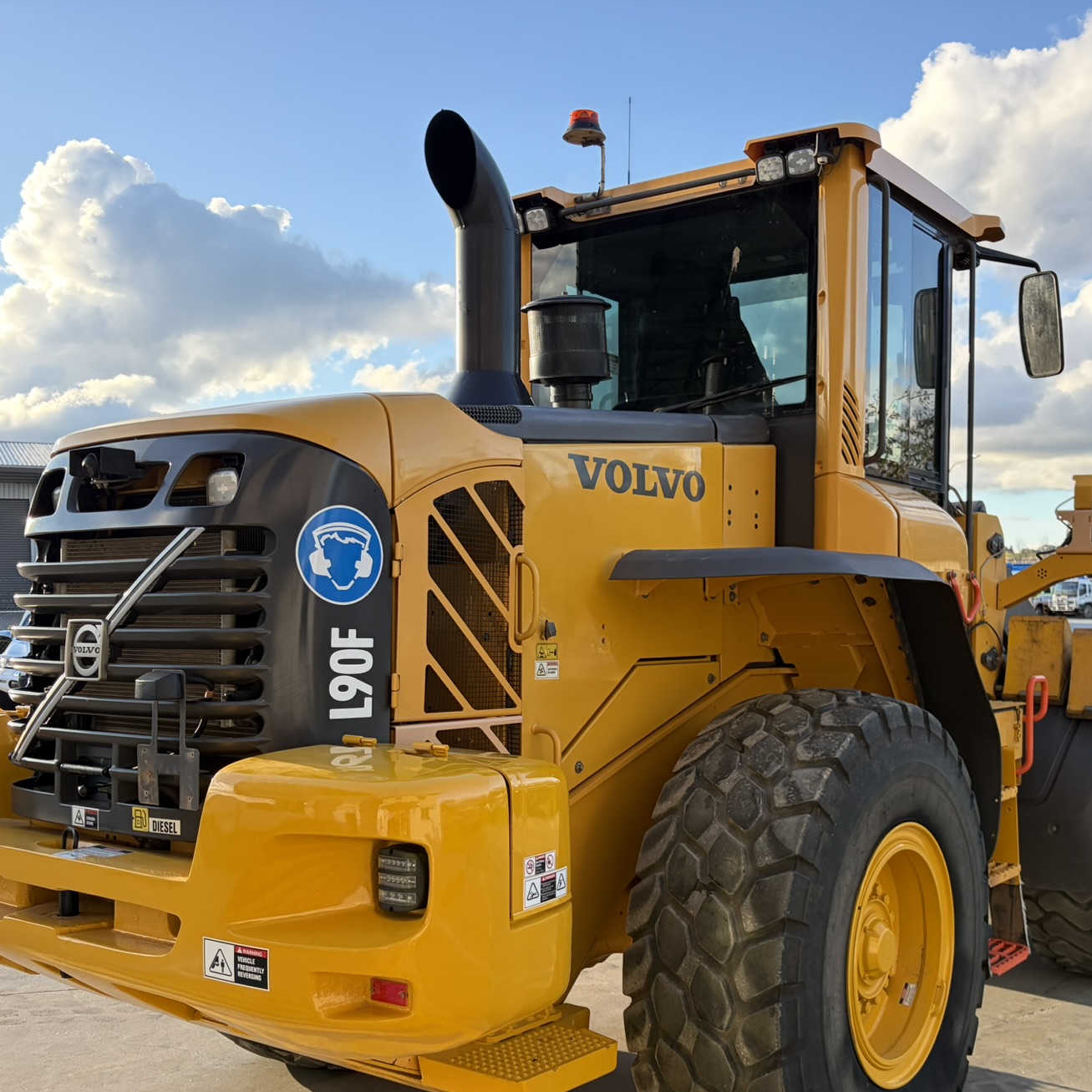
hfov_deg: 45.8
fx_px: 1285
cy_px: 636
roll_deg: +2.0
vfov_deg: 45.9
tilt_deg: -1.3
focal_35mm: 36
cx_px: 648
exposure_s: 1/647
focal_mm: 5.96
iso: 64
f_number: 1.6
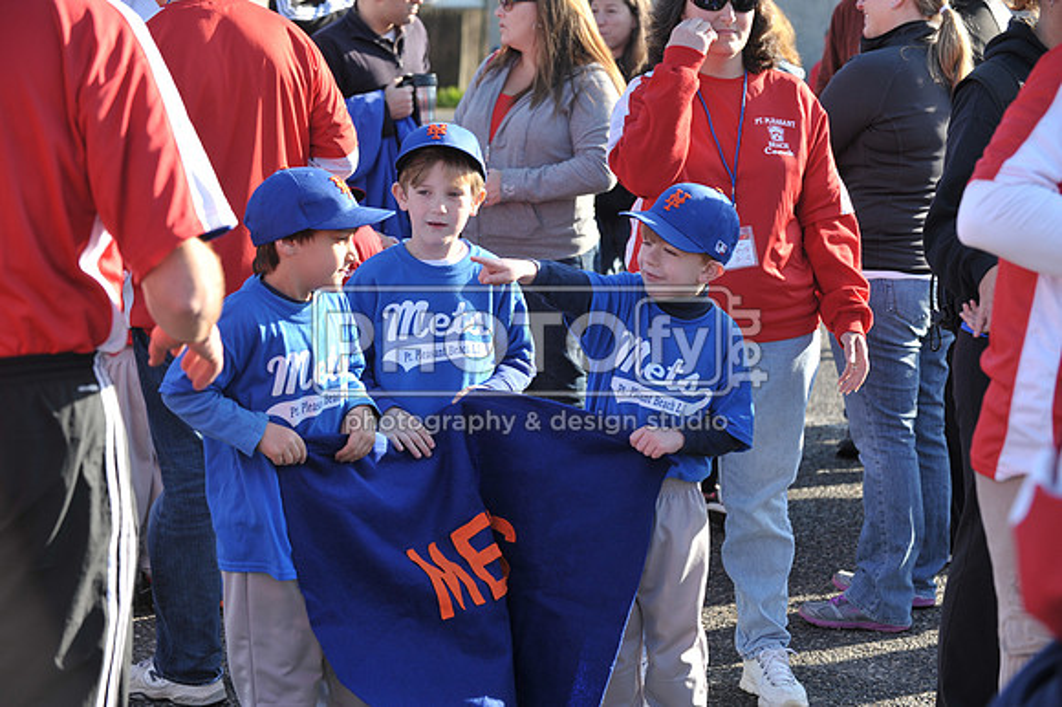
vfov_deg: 15.9
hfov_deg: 23.7
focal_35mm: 86
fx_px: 2535
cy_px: 354
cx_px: 531
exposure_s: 1/500
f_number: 5.6
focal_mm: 86
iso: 400
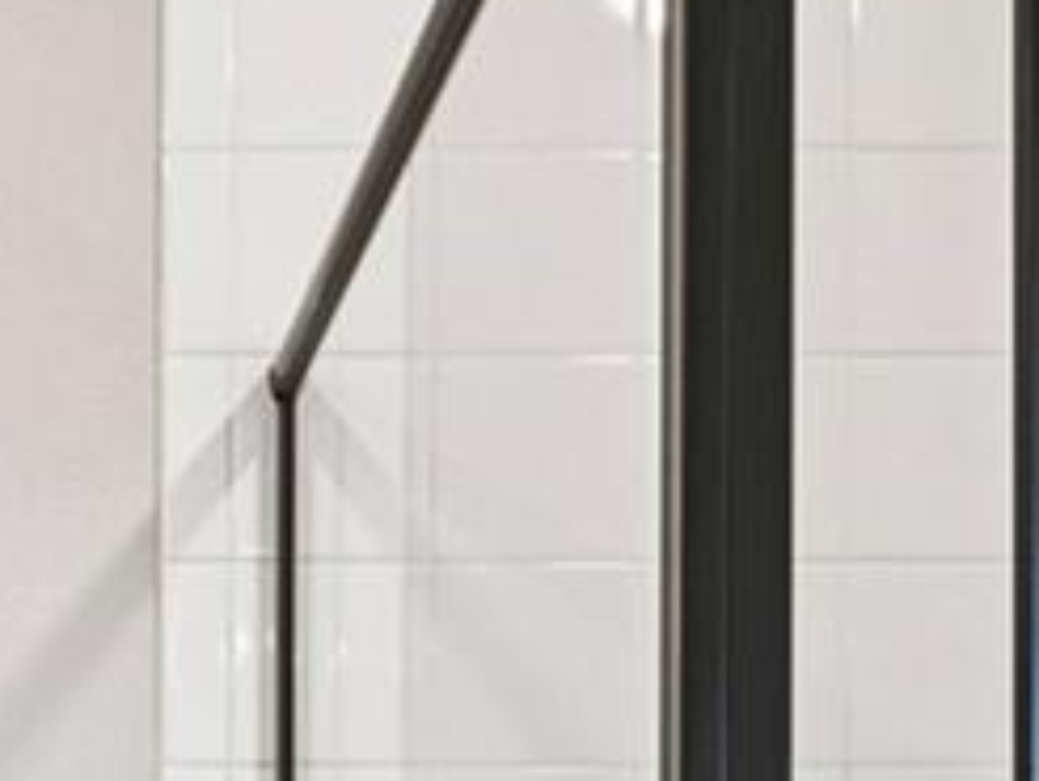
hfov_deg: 18.1
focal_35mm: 103
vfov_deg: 13.1
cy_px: 1385
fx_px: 3098
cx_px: -190
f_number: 11
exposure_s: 1/15
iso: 360
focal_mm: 16.5
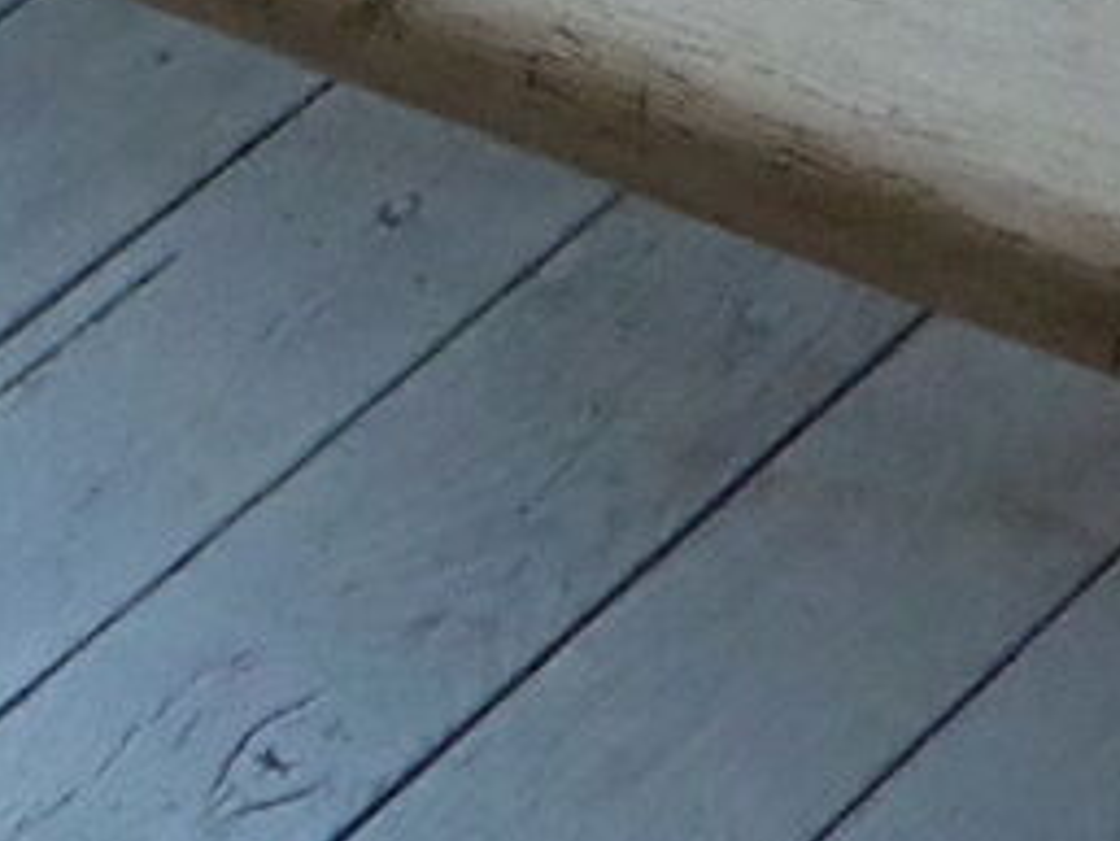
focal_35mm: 187
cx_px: 161
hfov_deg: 10.5
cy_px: -283
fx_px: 6053
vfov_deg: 7.8
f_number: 2.9
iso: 200
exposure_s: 1/30
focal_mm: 4.3
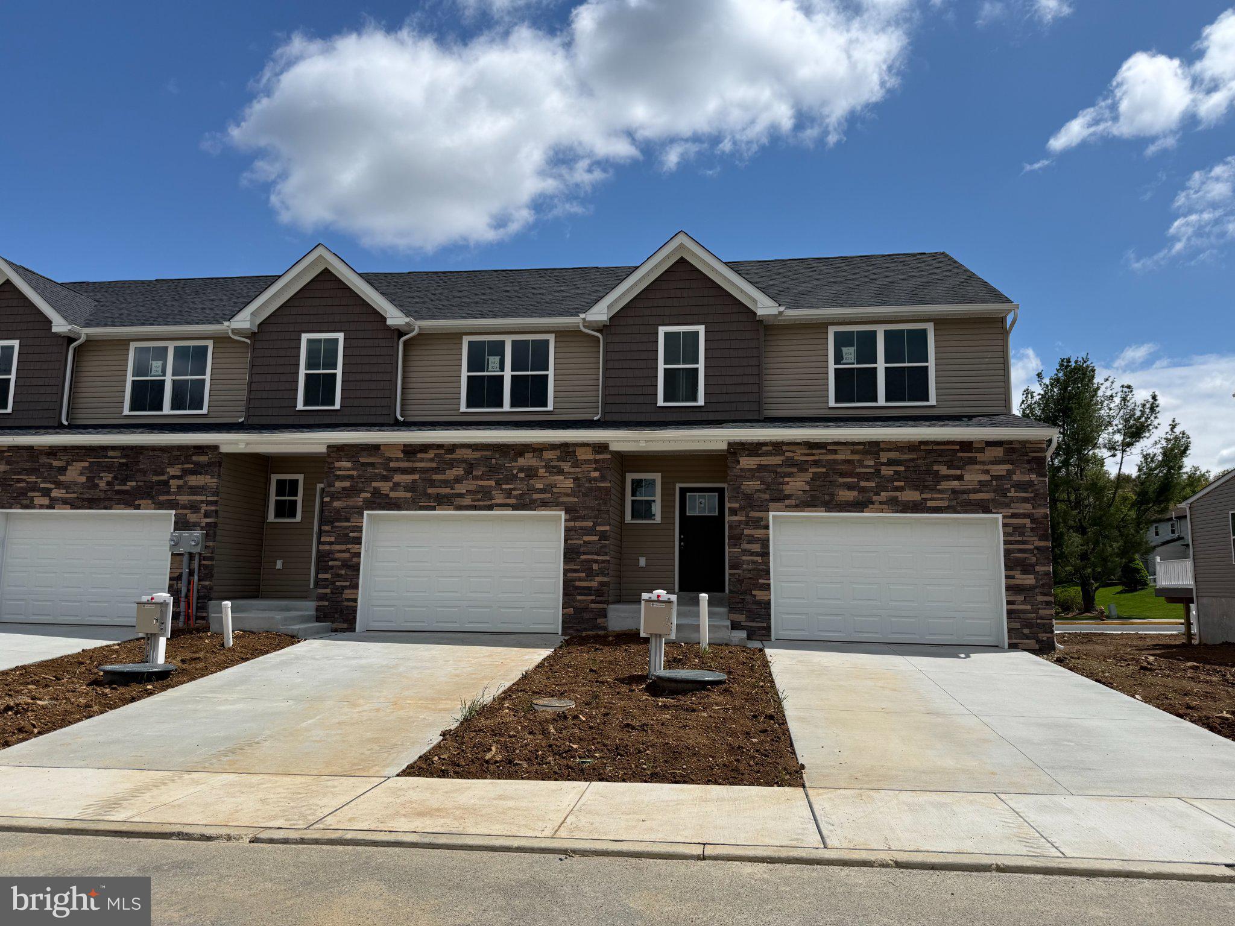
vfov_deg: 56.8
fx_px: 856
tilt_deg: +9.6
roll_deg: -1.8
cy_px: 463
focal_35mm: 24
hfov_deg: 71.6
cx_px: 618
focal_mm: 6.76
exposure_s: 1/9091
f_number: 1.78
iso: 80
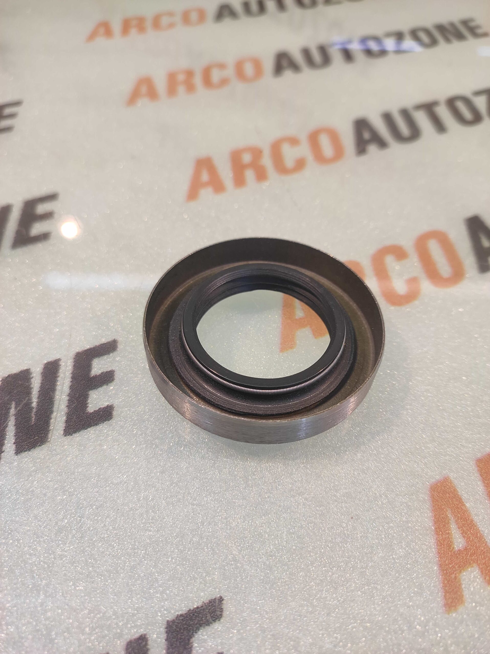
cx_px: 245
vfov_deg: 91.1
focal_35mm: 17
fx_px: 321
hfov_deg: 74.7
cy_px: 327
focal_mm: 4.74
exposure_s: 1/33
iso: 172
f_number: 1.79
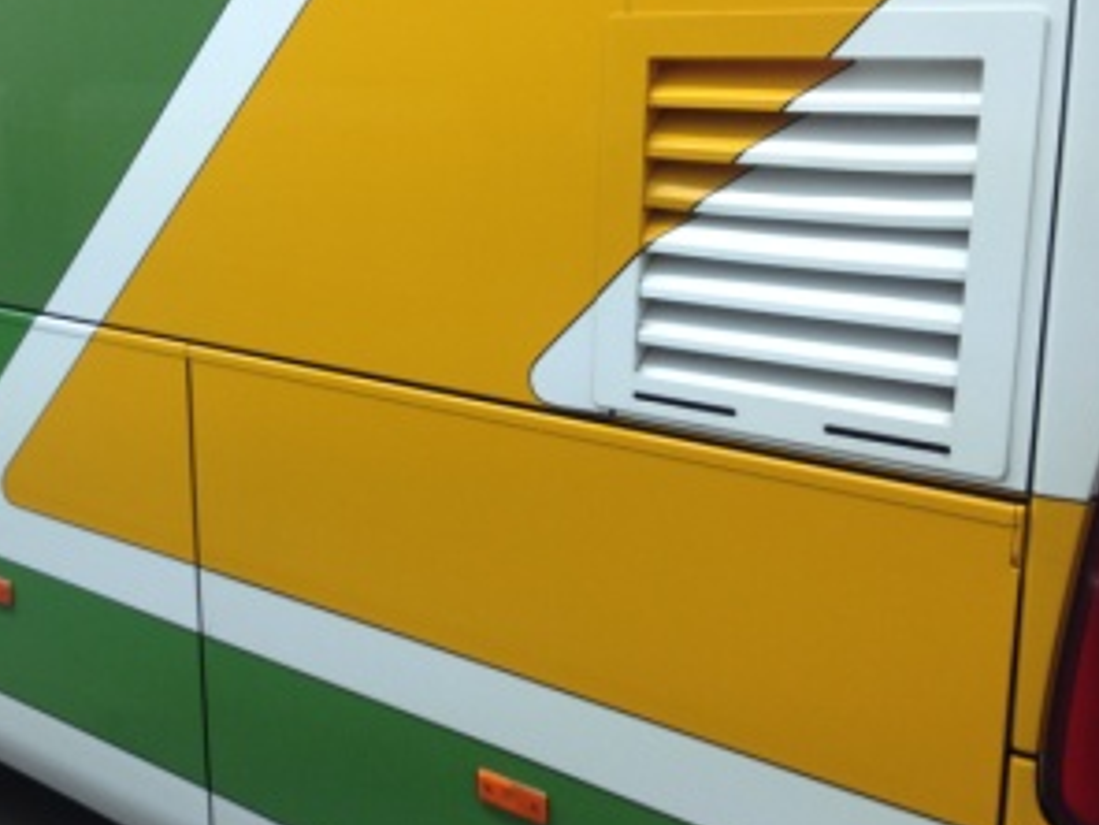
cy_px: 401
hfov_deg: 35.8
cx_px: 371
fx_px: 1683
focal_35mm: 53
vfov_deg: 27.5
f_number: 2.4
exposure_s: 1/30
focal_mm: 4.28
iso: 50
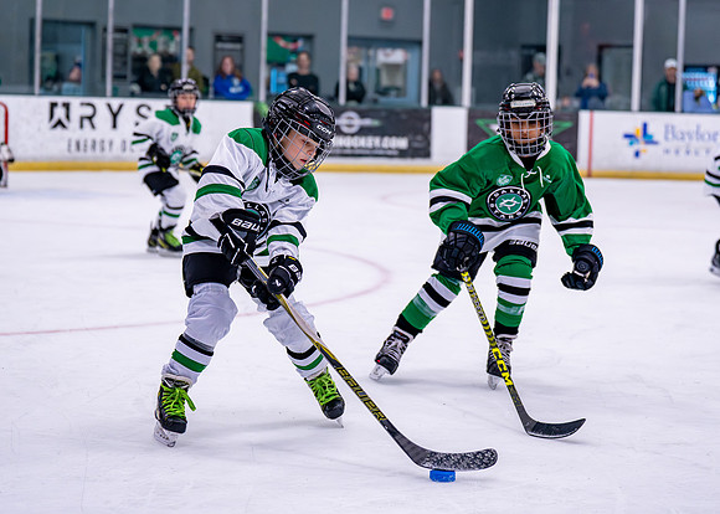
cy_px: 219
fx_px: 1972
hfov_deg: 20.7
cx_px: 364
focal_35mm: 96
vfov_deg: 14.8
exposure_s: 1/1250
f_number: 2.8
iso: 2500
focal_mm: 70
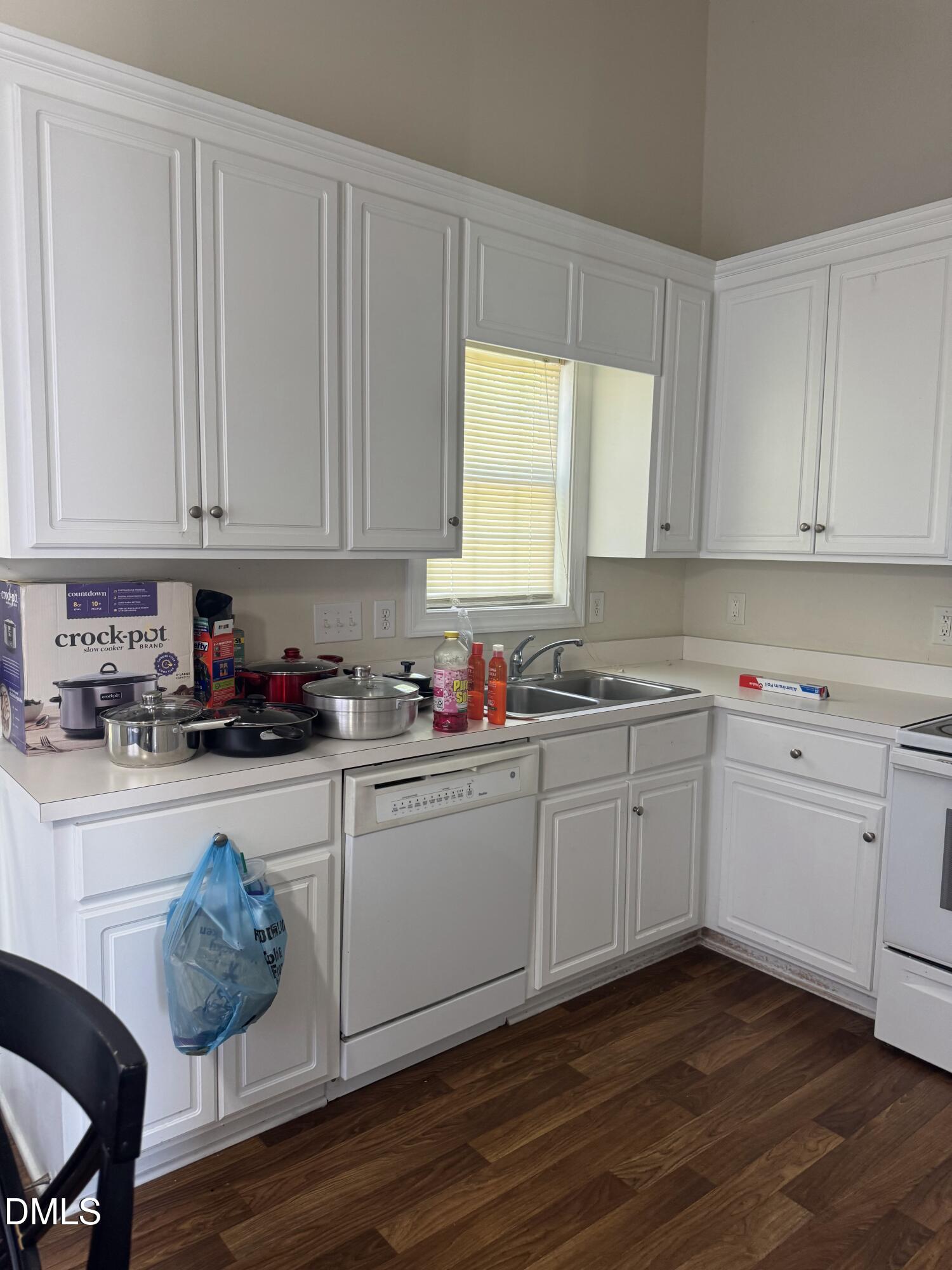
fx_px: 880
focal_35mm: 24
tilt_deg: -5.6
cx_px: 476
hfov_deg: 56.8
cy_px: 635
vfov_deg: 71.6
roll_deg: -0.8
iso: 200
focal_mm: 6.76
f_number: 1.78
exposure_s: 1/120
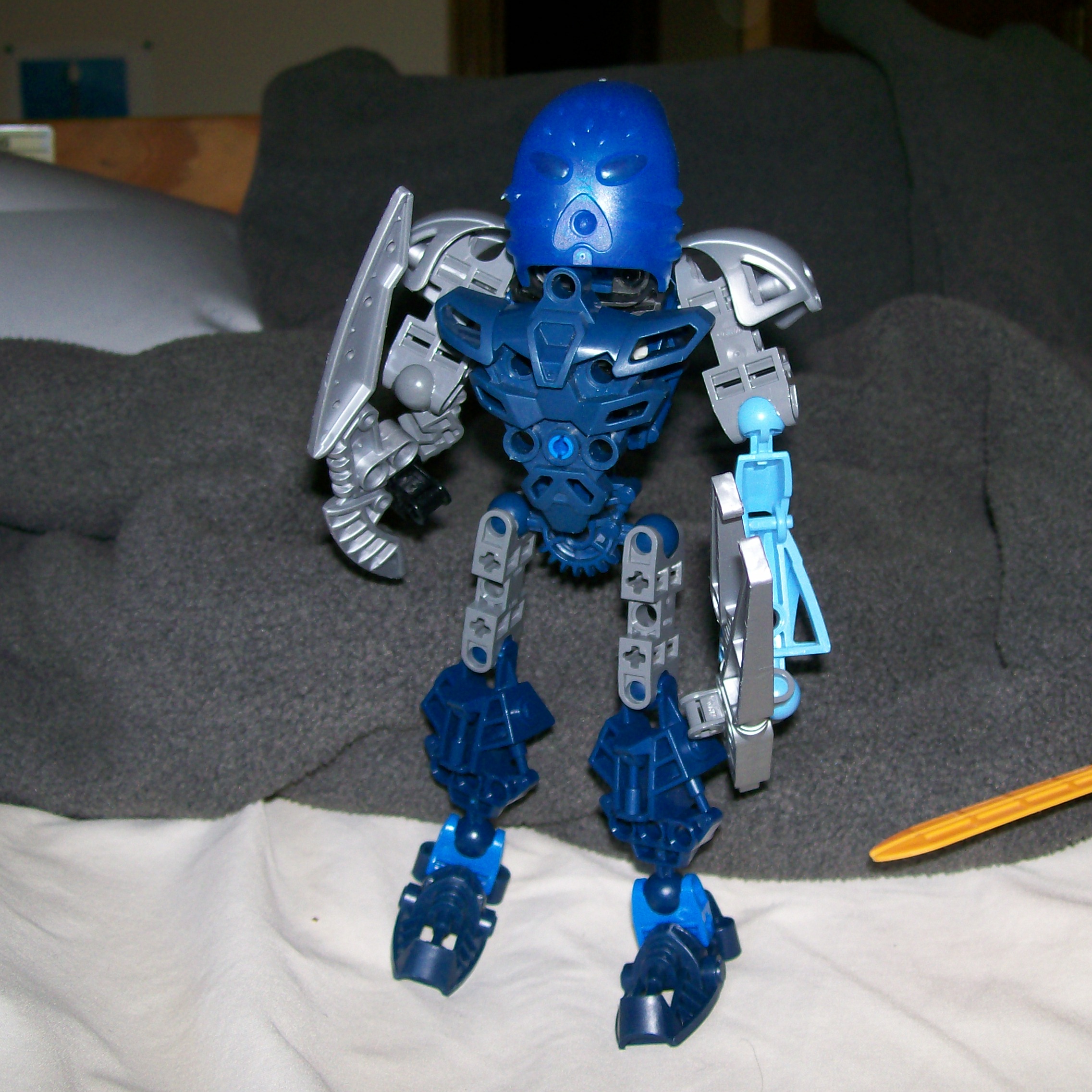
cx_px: 592
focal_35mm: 43
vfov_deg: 39.2
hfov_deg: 39.1
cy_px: 543
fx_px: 1535
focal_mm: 6
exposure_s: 1/64
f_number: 2.7
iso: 80
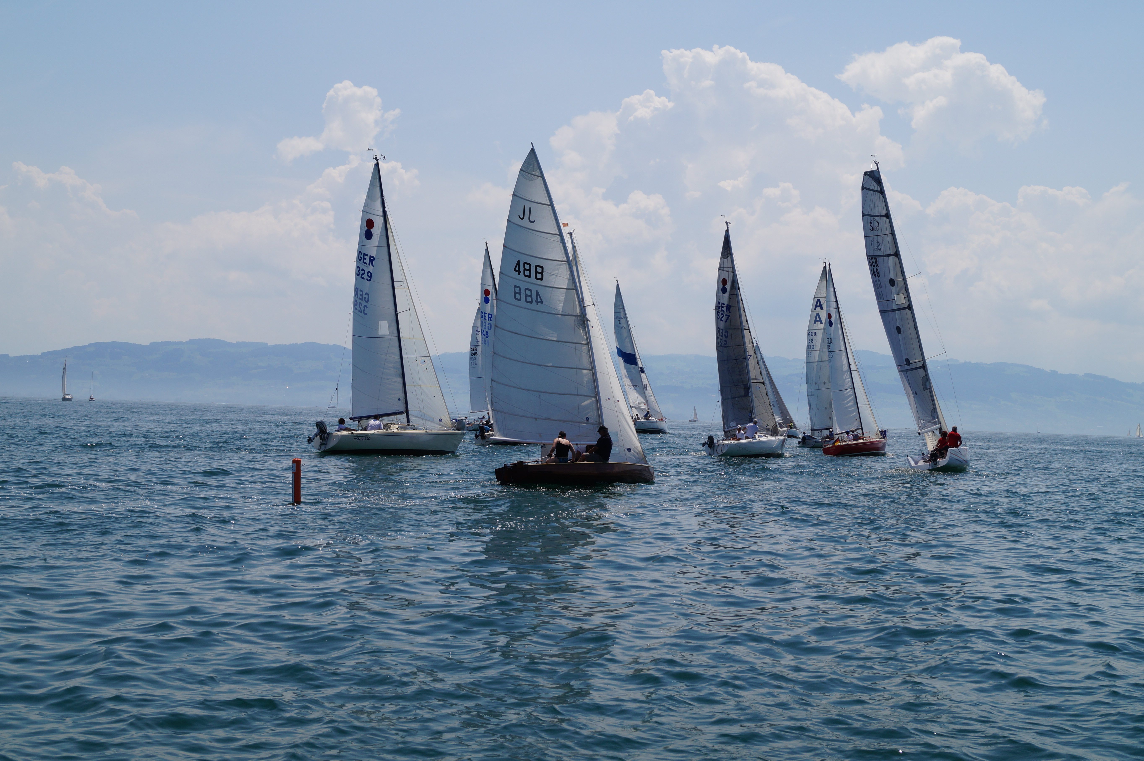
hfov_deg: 37.9
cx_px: 572
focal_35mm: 52
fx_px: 1667
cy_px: 380
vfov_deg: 25.7
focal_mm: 35
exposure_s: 1/320
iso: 100
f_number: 11
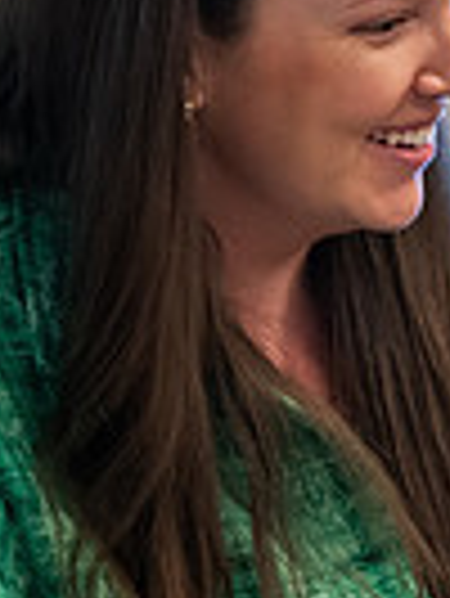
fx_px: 9051
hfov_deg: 2.8
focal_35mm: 523
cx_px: 765
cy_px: 223
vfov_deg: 3.8
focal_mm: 125
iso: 1000
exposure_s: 1/125
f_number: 3.2
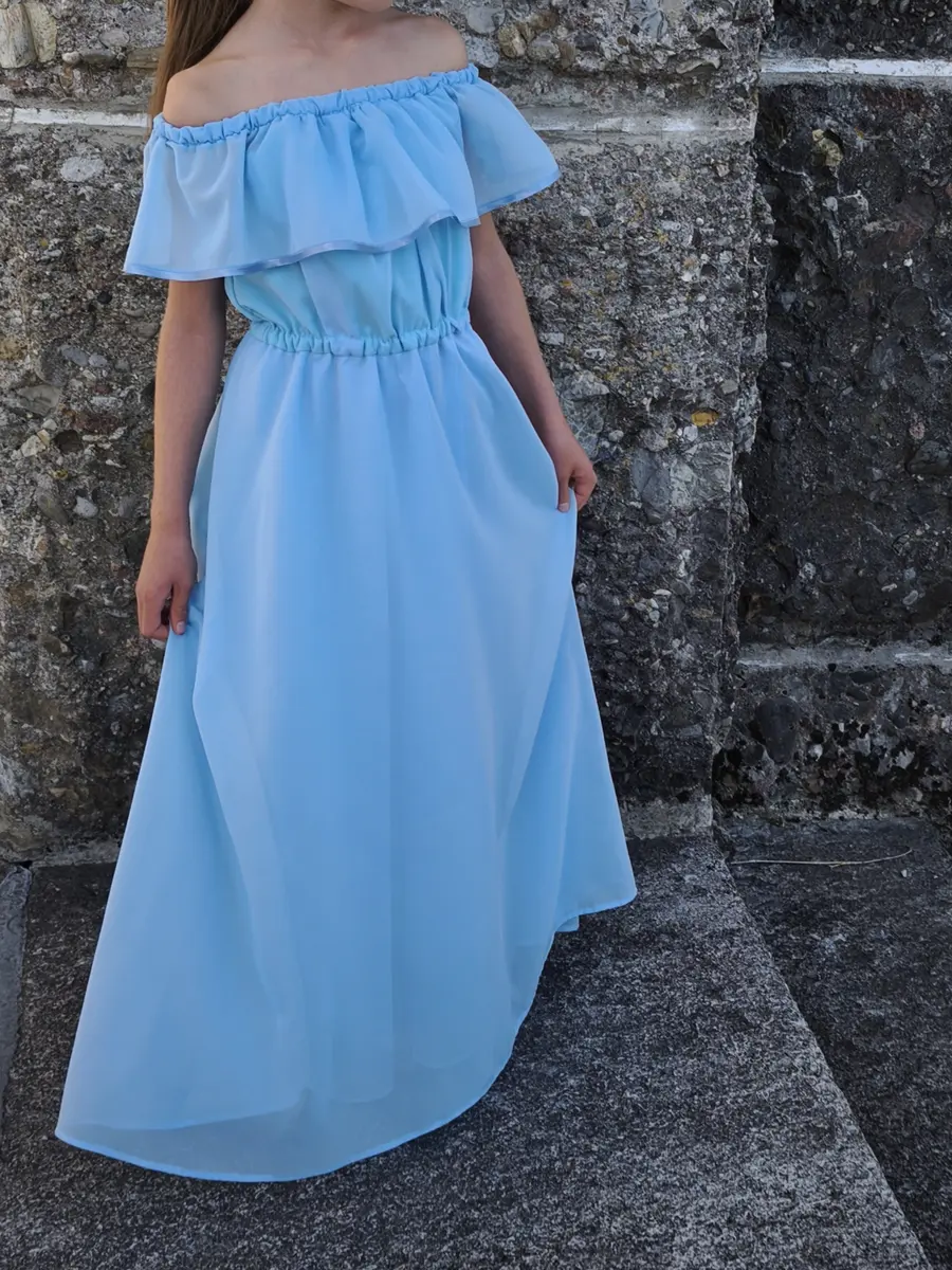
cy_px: 635
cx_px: 476
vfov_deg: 46.8
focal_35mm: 40
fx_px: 1467
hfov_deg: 36.0
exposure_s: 1/544
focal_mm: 6.57
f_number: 1.6
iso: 50
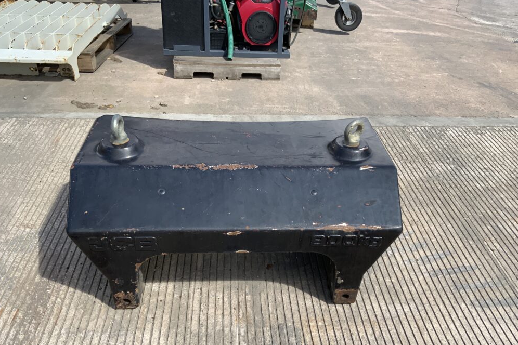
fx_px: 446
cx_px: 260
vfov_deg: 42.2
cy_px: 195
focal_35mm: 31
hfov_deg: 60.3
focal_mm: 3
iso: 16
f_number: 1.8
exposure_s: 1/1342
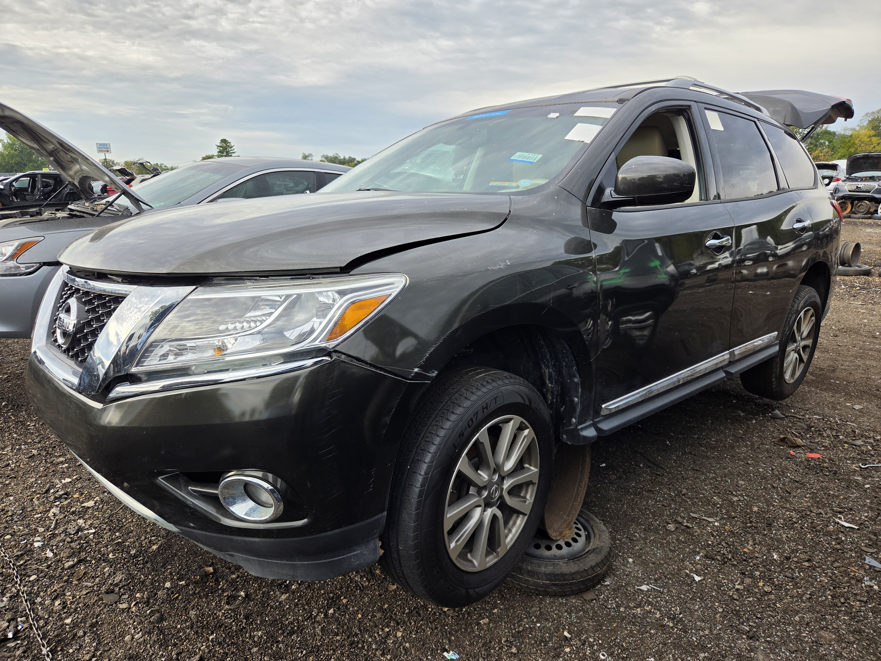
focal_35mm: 23
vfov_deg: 58.9
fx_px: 585
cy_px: 330
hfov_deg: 73.9
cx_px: 440
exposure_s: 1/1936
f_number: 1.8
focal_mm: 5.4
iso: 80
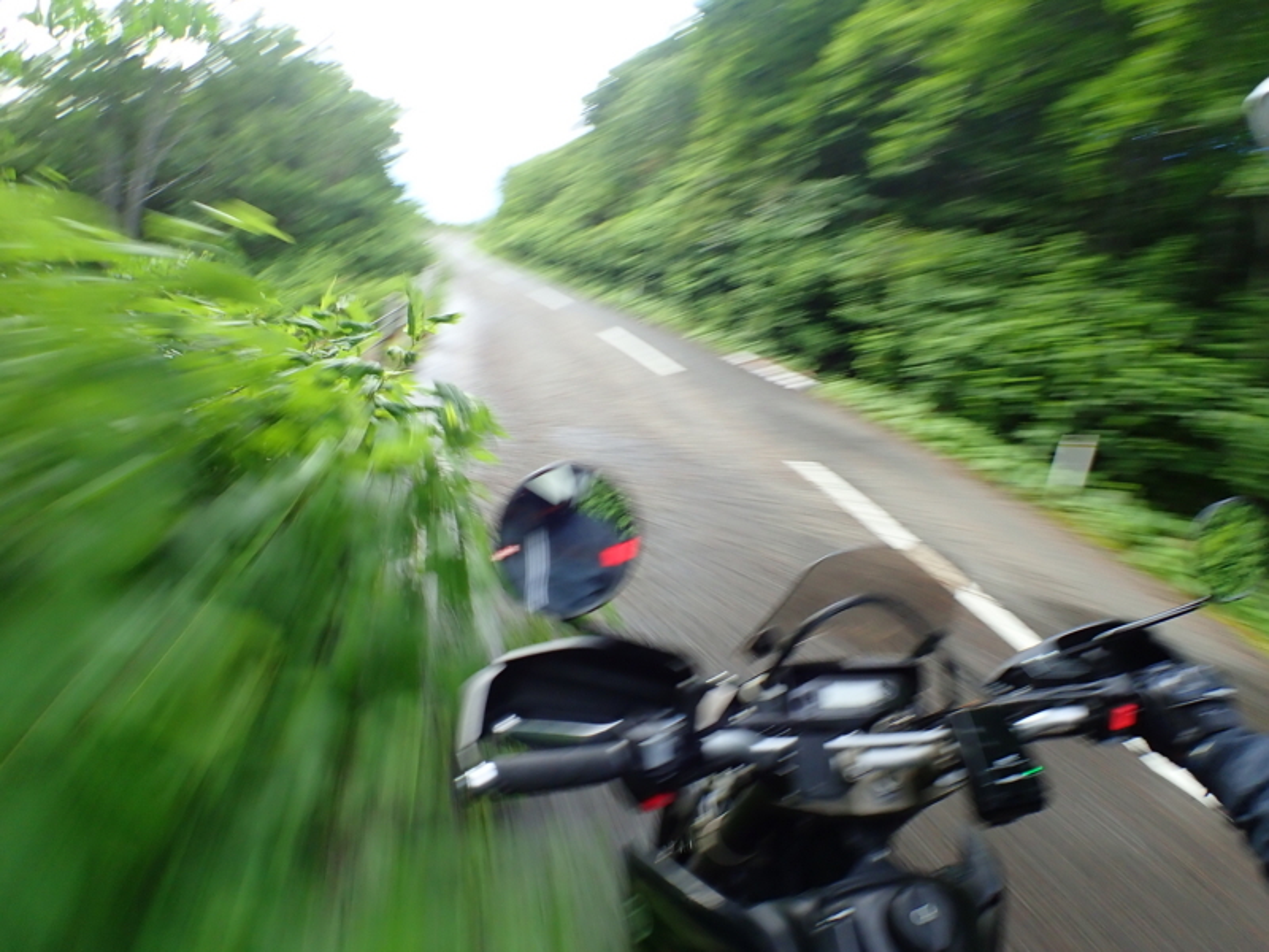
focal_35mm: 25
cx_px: 634
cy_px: 476
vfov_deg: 54.9
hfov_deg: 69.4
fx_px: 916
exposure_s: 1/30
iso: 200
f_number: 8
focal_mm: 4.5
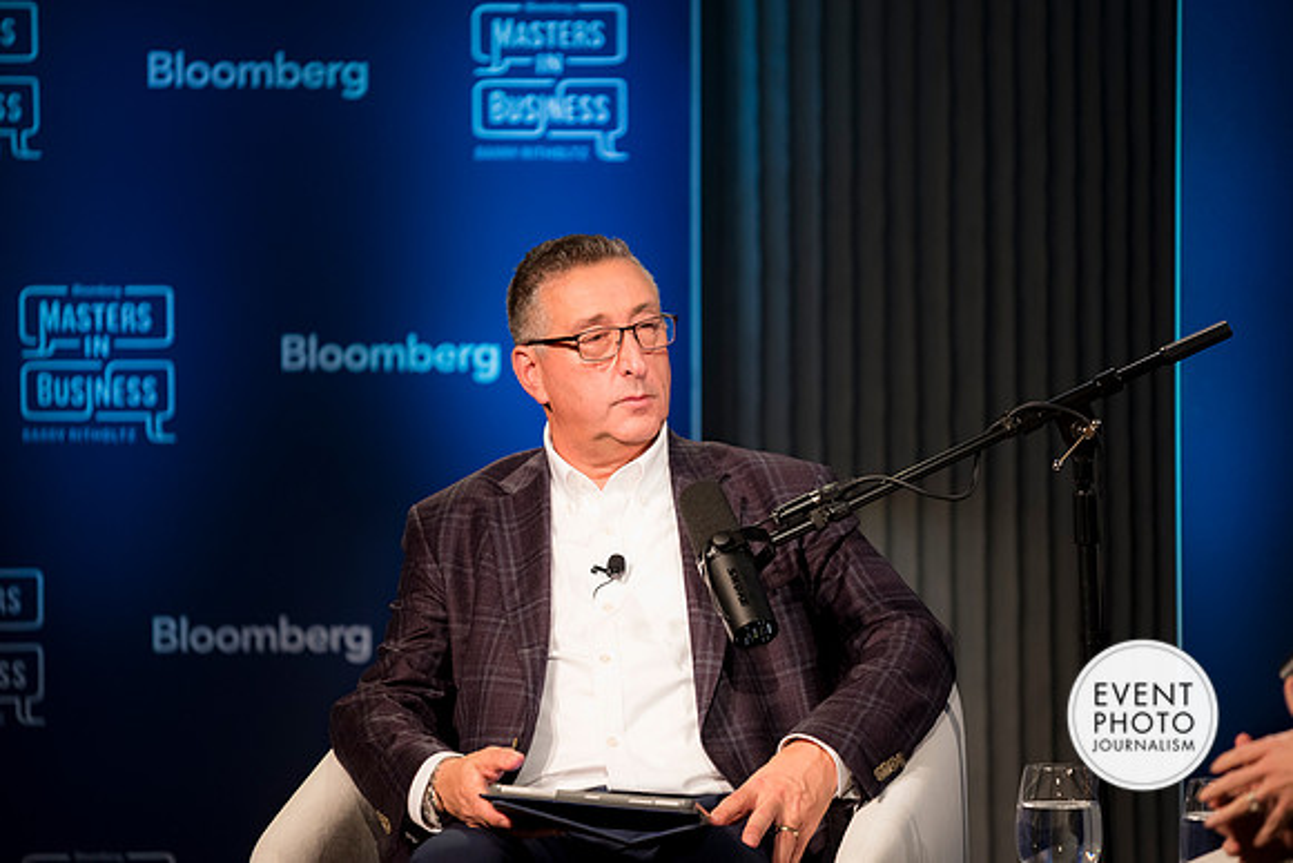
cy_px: 409
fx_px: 7756
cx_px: 612
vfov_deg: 6.4
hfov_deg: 9.5
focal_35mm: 216
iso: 1250
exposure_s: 1/125
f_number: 2.8
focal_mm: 200
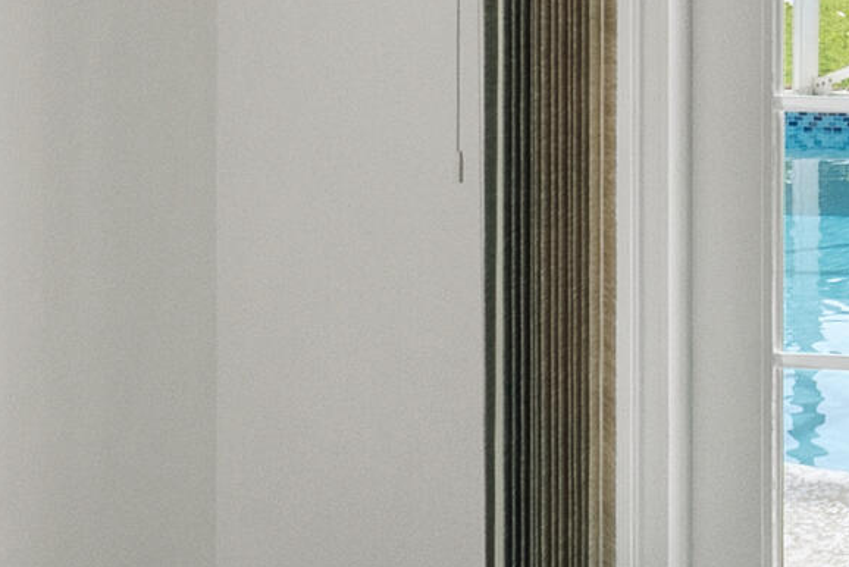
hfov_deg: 16.3
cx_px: 1447
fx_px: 2572
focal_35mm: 109
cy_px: -131
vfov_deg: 12.3
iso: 1600
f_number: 8
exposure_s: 1/80
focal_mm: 21
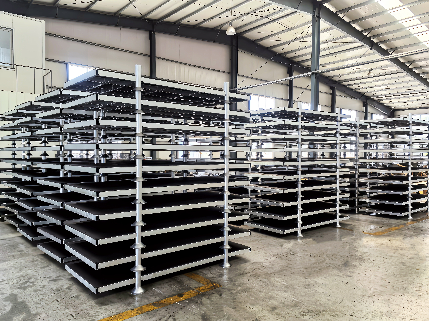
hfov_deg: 65.3
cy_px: 160
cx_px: 214
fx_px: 335
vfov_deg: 51.4
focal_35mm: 27
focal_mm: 5.75
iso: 50
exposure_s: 1/165
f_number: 2
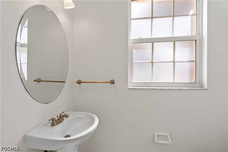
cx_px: 114
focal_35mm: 16
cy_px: 76
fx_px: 101
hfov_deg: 96.7
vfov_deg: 73.7
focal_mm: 16
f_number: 8
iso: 400
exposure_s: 1/125
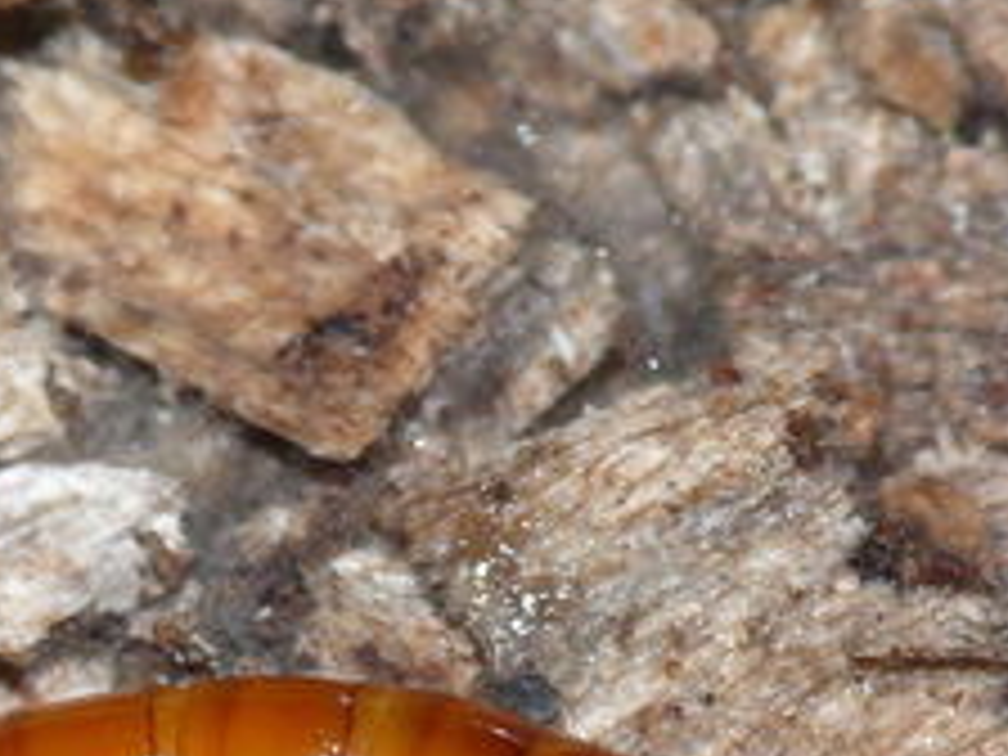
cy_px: 837
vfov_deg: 2.0
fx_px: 21403
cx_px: 205
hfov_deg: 2.7
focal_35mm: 735
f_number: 9
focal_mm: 40.8
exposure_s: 1/200
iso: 200
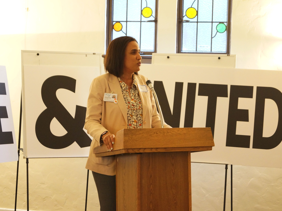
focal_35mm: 82
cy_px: 106
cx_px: 129
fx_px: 668
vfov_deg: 18.0
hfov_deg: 23.8
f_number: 5.6
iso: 3200
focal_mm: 50
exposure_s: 1/25
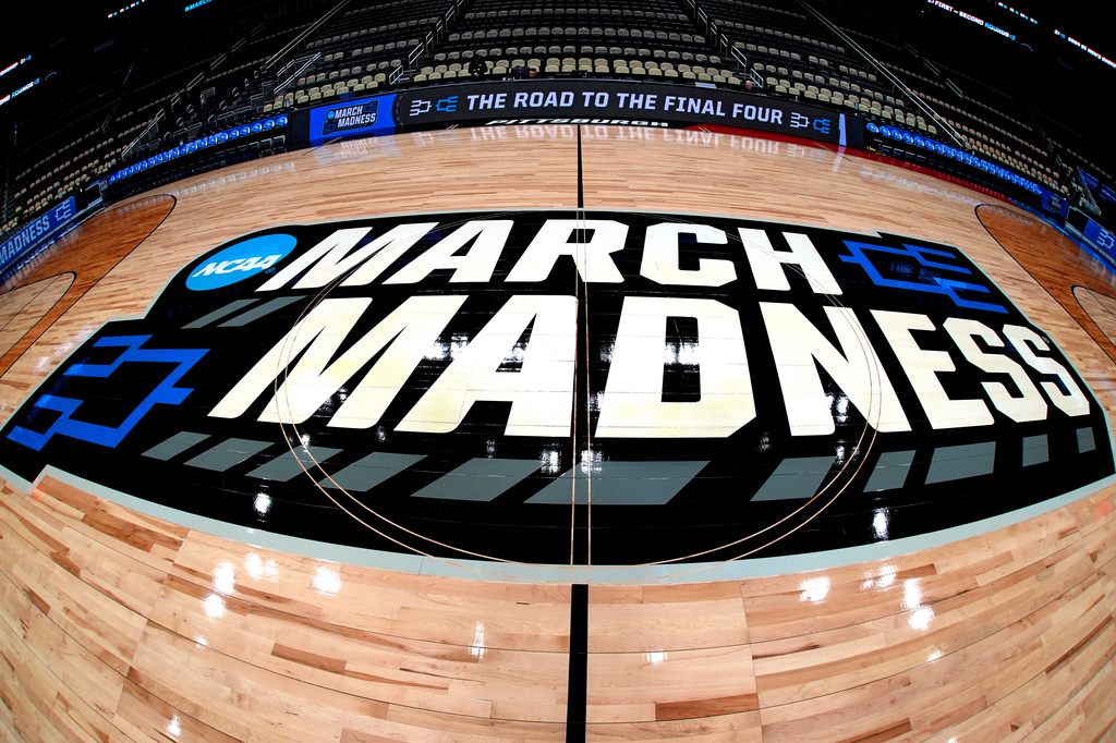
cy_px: 372
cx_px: 558
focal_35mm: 15
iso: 2000
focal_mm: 15
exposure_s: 1/320
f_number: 11
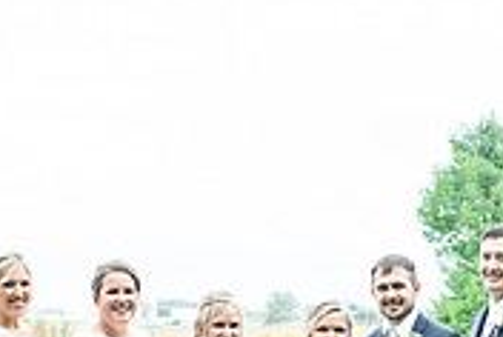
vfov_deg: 8.0
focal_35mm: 171
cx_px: 502
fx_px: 2393
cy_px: 419
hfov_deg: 11.9
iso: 100
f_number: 4.5
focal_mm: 28
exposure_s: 1/80
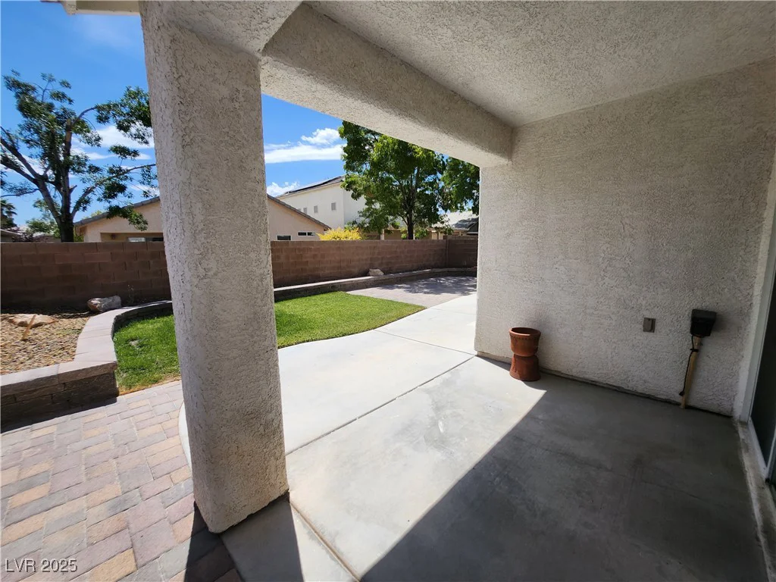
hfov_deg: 106.2
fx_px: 291
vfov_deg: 89.9
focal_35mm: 13
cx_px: 388
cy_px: 291
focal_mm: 1.7
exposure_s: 1/1497
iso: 32
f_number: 2.2
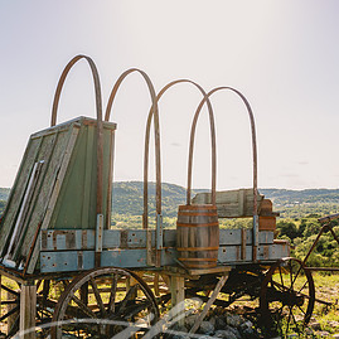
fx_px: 488
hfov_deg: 38.1
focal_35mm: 44
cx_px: 130
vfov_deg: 37.9
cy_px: 227
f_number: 4.5
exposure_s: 1/640
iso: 64
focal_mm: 24
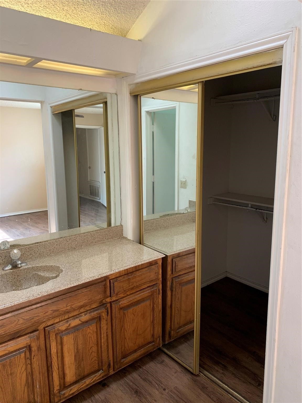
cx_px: 151
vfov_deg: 67.3
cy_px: 202
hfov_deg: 53.1
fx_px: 302
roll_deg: -0.1
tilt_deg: -6.7
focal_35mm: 26
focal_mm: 4.25
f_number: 1.8
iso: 50
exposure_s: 1/45
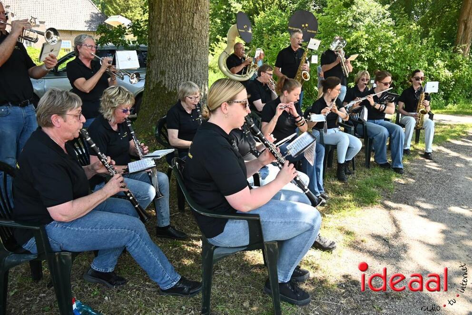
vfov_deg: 47.9
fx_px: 354
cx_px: 236
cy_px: 158
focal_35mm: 27
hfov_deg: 67.4
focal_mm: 18
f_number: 4
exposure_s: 1/250
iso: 250
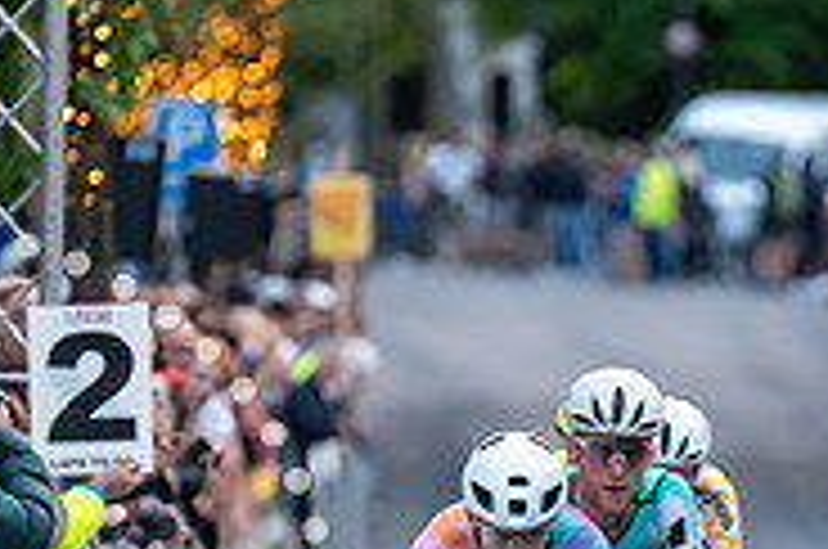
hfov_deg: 3.3
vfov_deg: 2.2
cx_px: 621
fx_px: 14511
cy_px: 412
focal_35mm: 632
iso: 3200
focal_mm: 200
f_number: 2.8
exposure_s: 1/1000
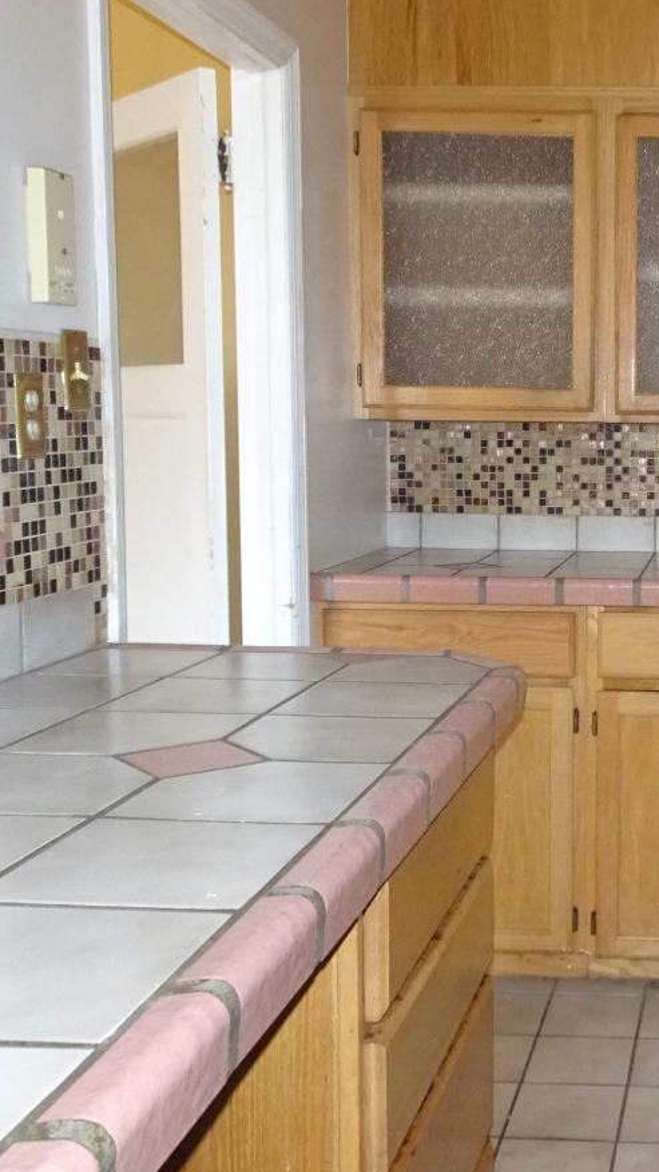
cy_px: 555
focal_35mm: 43
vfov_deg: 47.3
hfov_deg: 26.0
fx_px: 1335
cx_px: 695
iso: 640
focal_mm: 4.1
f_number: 3.5
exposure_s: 1/30
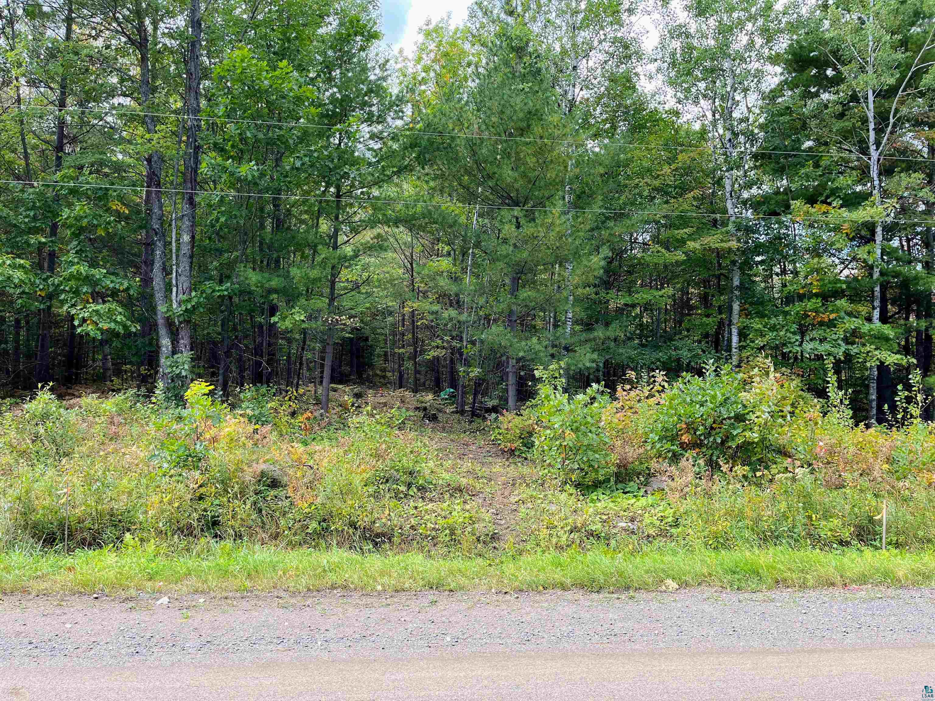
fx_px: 702
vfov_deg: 53.1
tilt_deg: +1.8
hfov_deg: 67.3
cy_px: 350
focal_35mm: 26
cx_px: 468
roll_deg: -0.8
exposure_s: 1/345
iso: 50
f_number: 1.6
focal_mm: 5.1
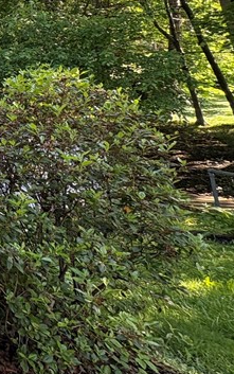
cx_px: -282
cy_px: 30
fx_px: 438
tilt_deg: +16.6
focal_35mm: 43
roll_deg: -1.3
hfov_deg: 16.9
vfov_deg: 42.0
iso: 40
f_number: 2.2
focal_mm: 2.22
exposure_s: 1/112
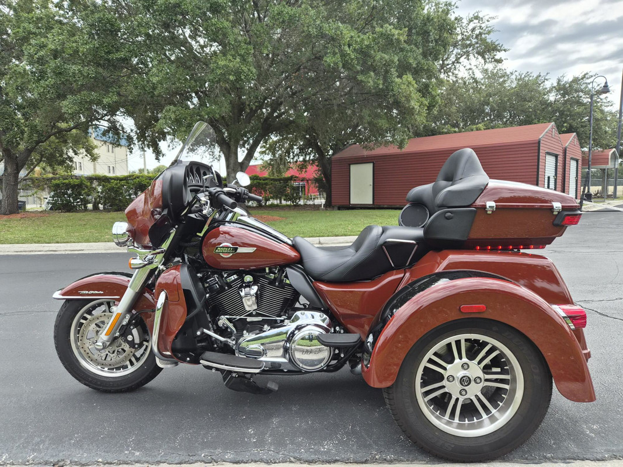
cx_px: 312
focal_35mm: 23
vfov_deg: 58.9
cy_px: 234
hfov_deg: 73.9
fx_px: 414
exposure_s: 1/2864
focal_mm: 5.4
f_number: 1.8
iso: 80
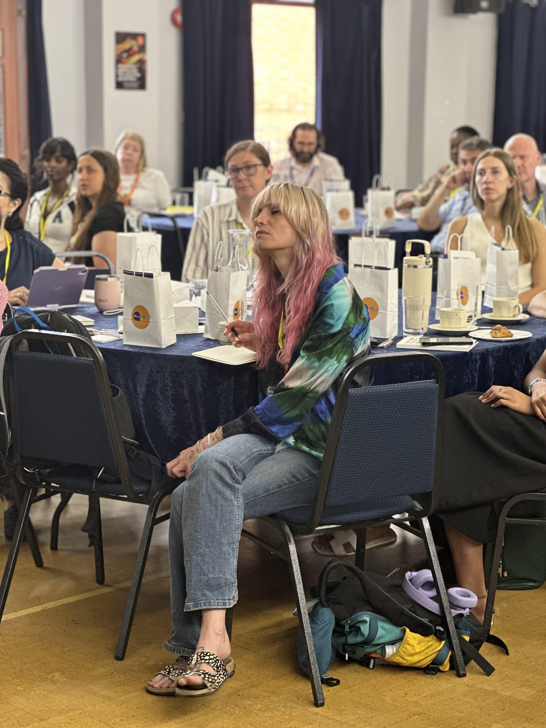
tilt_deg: -8.3
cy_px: 364
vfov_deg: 25.3
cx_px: 273
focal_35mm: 77
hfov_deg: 19.1
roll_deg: -1.4
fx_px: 1619
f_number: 2.8
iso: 160
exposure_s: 1/33
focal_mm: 9
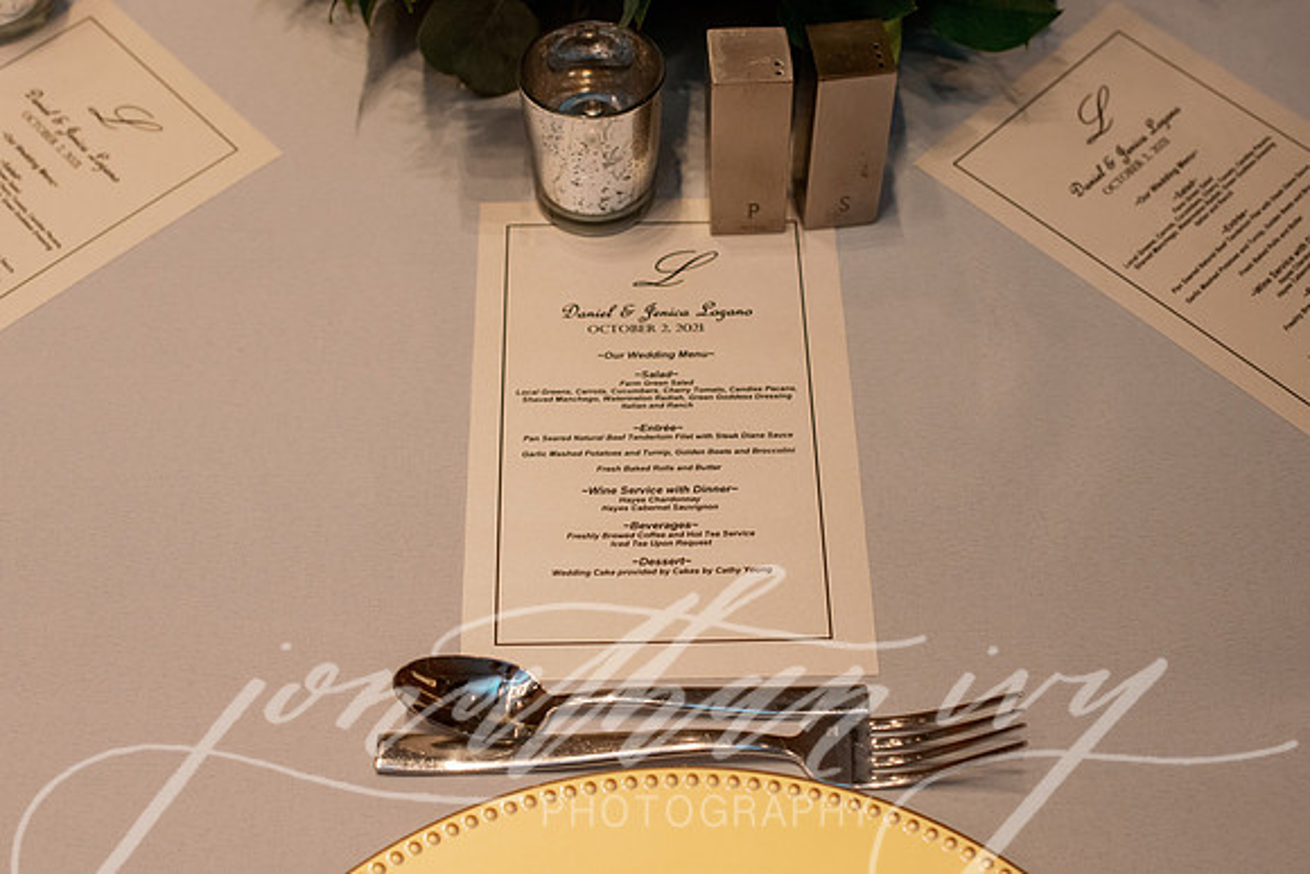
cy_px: 437
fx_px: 1820
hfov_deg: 39.6
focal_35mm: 50
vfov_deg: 27.0
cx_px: 655
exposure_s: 1/160
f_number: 5
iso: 1250
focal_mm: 50
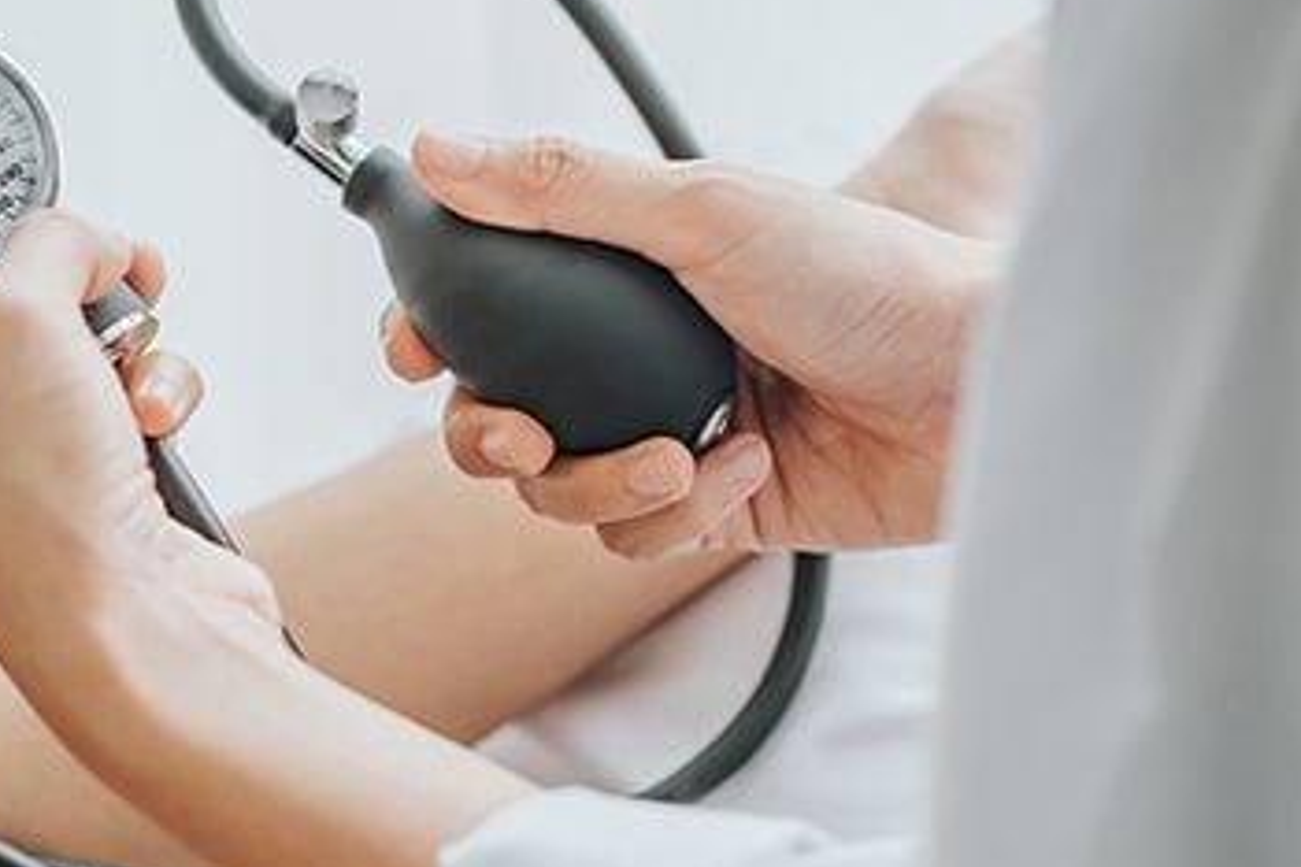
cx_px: -107
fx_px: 7010
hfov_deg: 10.5
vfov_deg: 7.1
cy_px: 691
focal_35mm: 194
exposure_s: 1/160
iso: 200
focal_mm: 85
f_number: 3.5
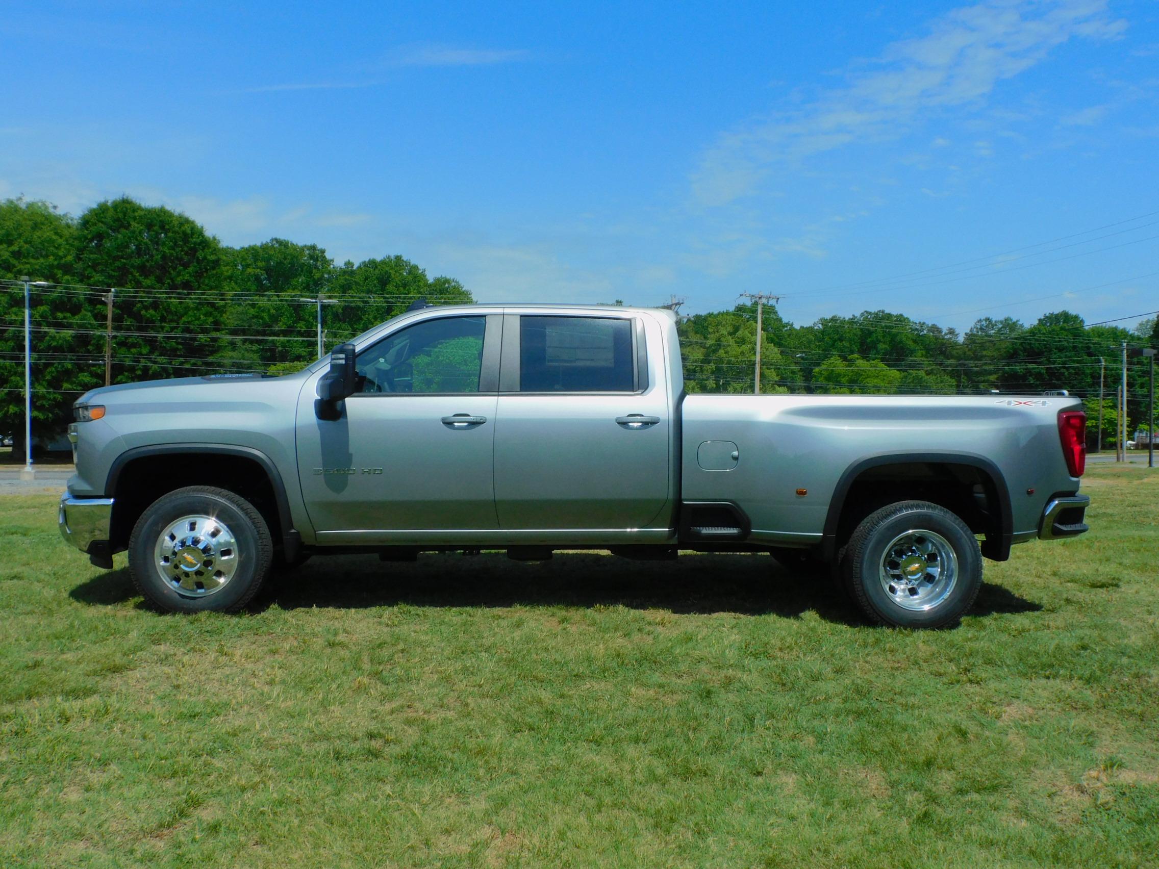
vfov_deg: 46.8
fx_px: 1004
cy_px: 434
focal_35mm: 30
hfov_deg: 60.0
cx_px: 580
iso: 125
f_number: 5
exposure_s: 1/1600
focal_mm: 5.4
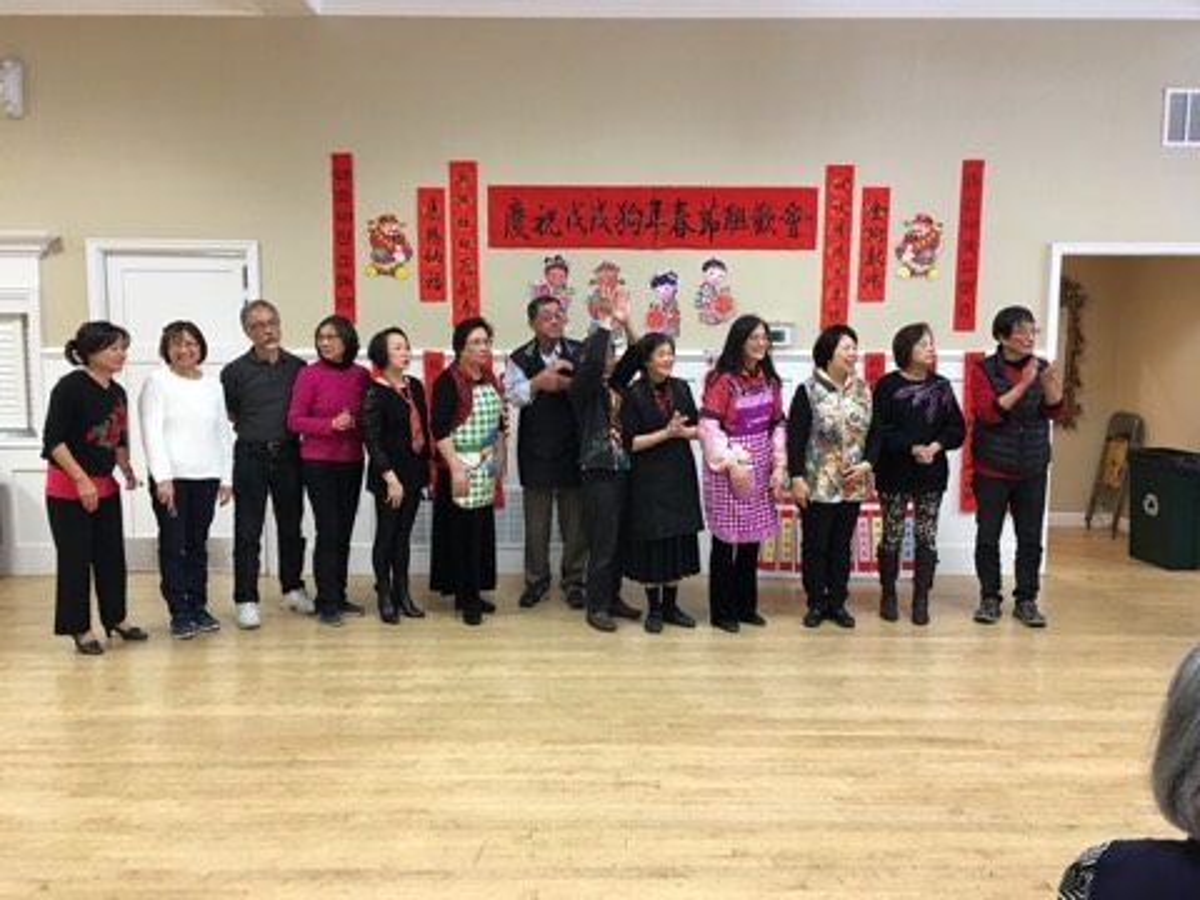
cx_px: 600
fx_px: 1005
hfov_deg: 61.7
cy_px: 450
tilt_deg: -5.8
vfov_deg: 48.2
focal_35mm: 29
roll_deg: -0.1
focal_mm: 4.15
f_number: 2.2
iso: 64
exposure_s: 1/15
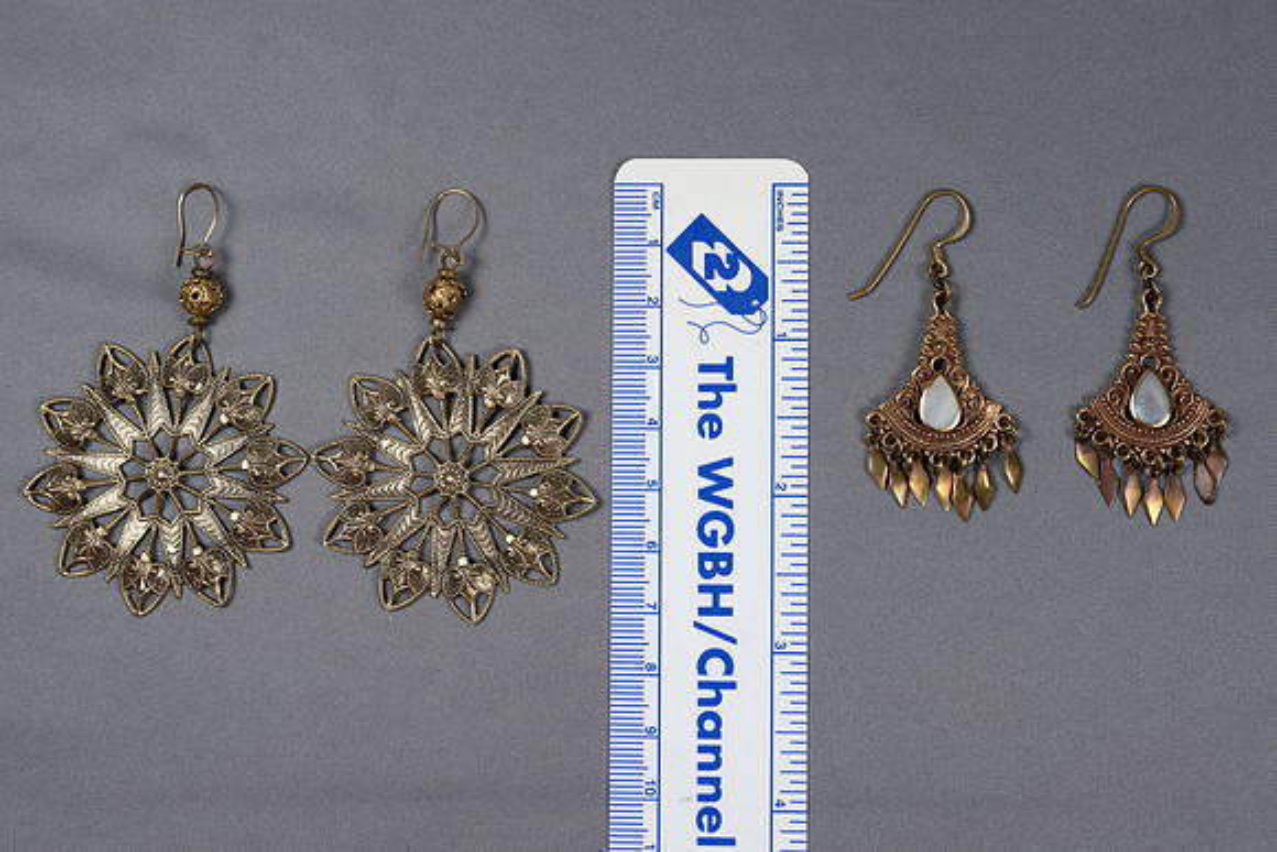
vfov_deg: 20.6
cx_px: 638
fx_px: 2342
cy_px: 426
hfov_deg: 30.5
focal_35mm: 66
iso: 450
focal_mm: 66
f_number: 9
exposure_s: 1/60
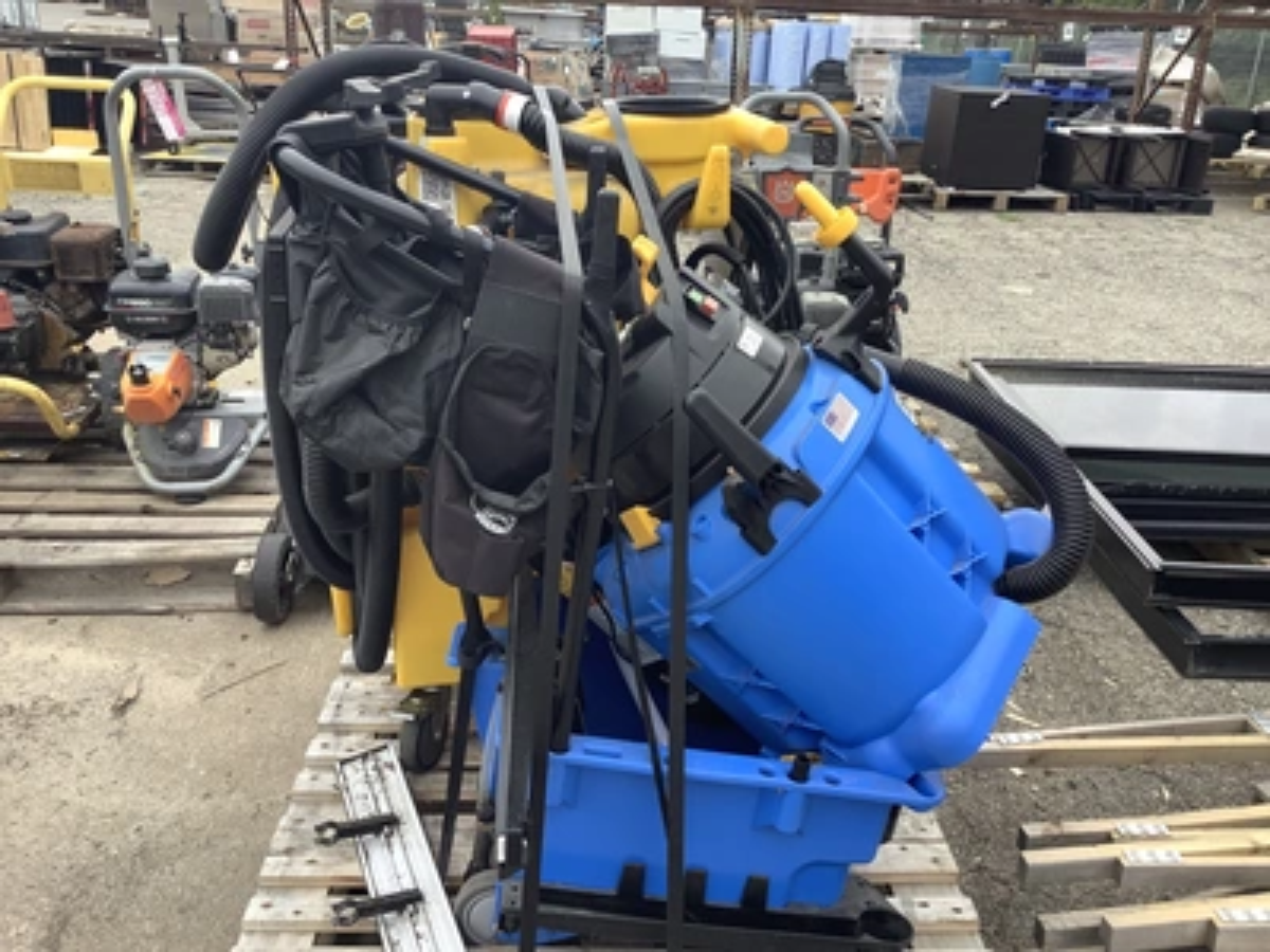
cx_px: 635
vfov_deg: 45.4
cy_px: 476
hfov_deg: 58.4
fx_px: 1137
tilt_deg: -22.6
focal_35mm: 31
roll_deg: -3.2
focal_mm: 3.3
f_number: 2.4
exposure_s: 1/230
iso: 25
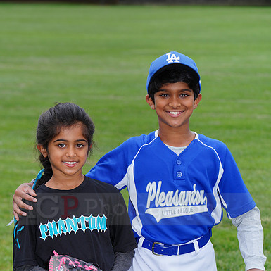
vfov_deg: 8.7
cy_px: 203
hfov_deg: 8.7
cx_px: 136
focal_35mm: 200
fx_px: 1771
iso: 200
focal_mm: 156
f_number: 8
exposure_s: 1/200
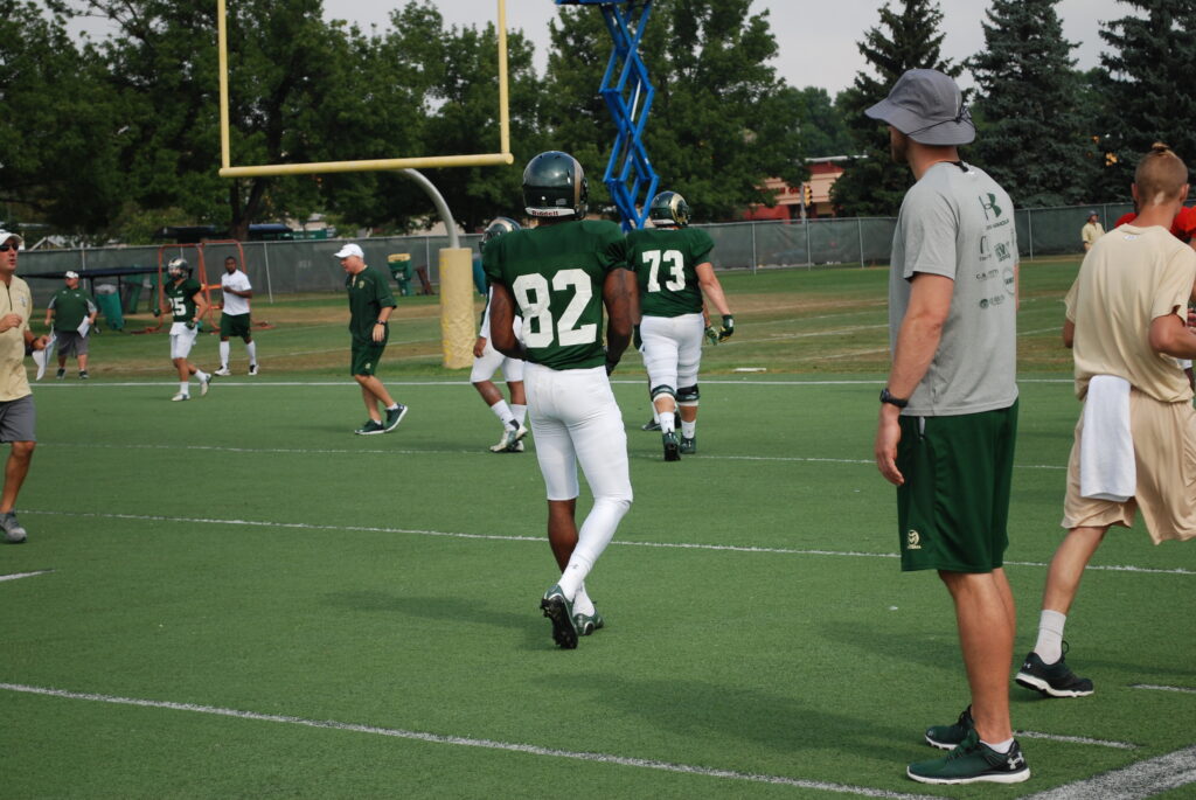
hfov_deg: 24.6
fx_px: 2744
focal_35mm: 82
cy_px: 400
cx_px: 598
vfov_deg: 16.6
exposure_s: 1/500
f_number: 5.6
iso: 200
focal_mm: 55
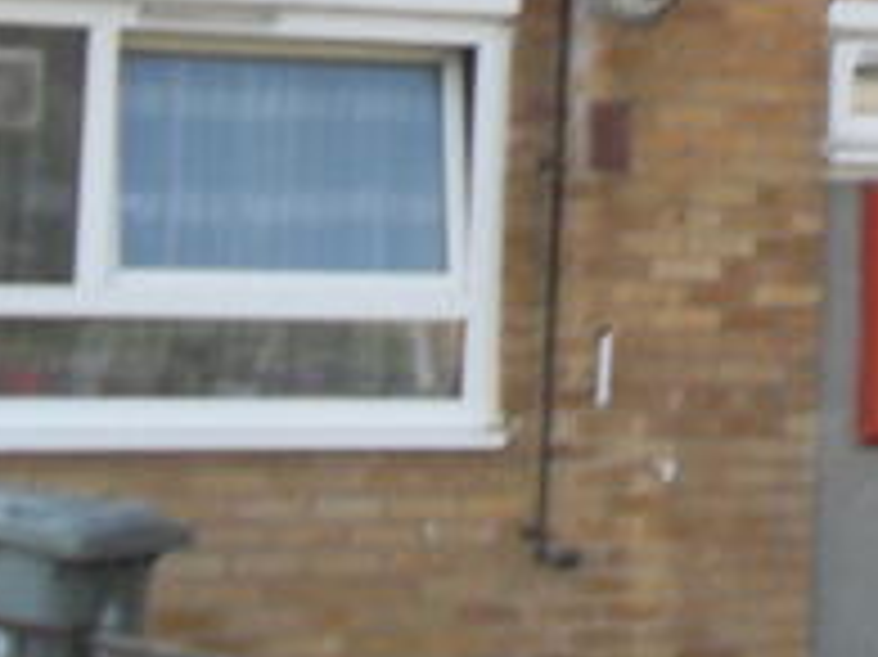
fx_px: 4537
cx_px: 2053
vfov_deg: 8.0
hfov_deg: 9.8
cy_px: -526
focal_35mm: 179
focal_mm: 6.3
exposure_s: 1/60
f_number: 7
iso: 80
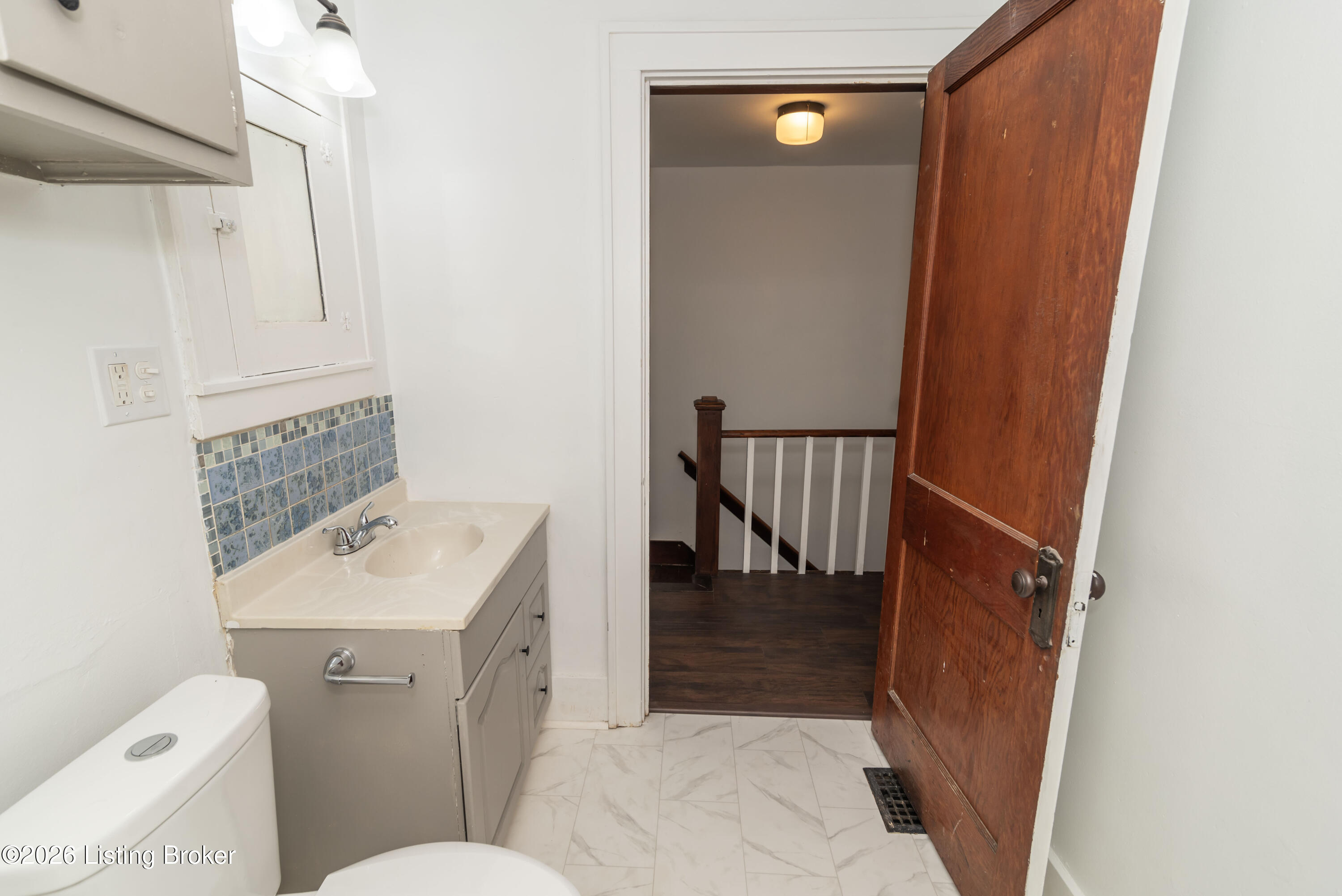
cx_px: 671
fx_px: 597
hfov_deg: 96.7
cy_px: 448
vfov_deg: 73.8
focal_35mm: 16
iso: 200
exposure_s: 1/100
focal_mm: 16
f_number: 7.1
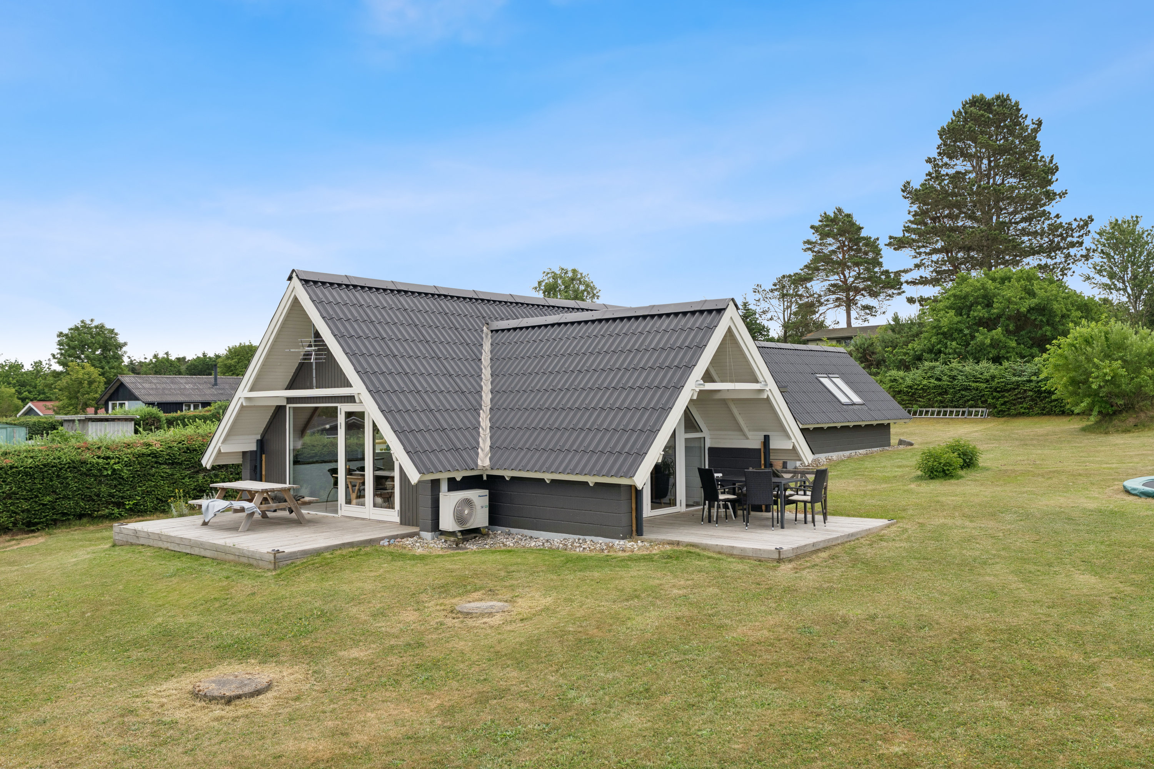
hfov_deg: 63.7
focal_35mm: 29
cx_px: 577
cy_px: 384
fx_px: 930
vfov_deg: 45.0
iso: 125
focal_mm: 29
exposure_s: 1/800
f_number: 4
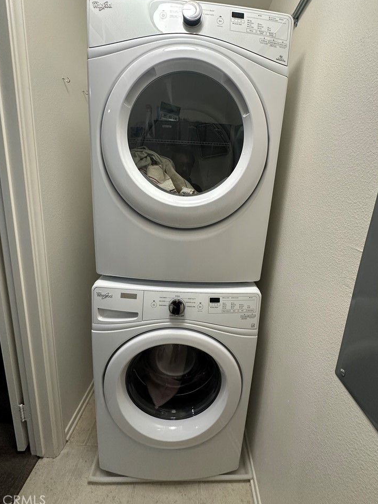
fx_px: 218
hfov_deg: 81.7
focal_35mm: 15
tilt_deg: -8.6
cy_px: 238
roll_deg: -3.5
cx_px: 197
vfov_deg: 98.1
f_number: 2.2
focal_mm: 2.22
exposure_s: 1/120
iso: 200
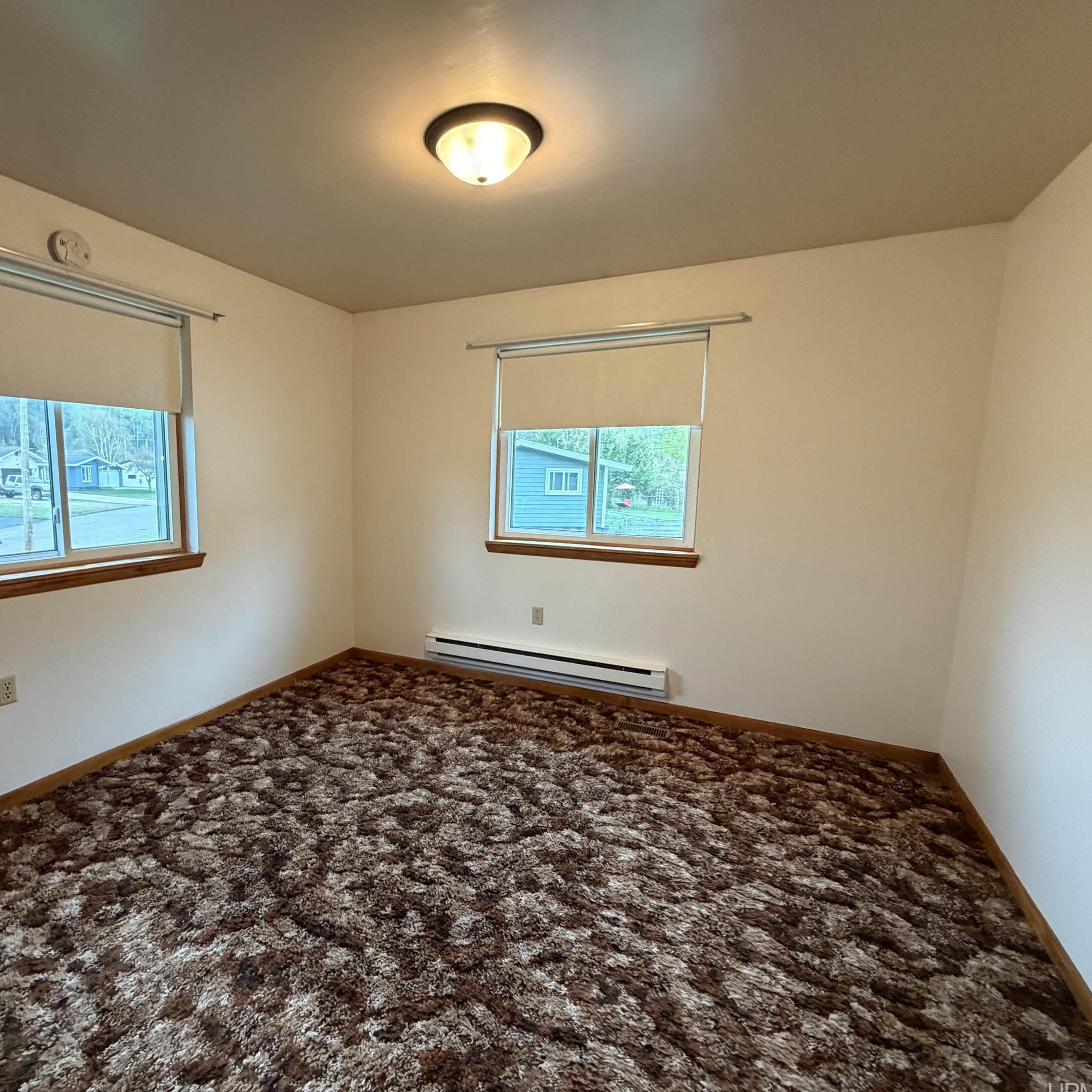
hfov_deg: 82.9
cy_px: 554
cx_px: 433
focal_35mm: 17
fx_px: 607
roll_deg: -1.1
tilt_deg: -7.2
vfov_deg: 84.0
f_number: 2.2
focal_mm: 2.22
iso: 500
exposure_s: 1/60
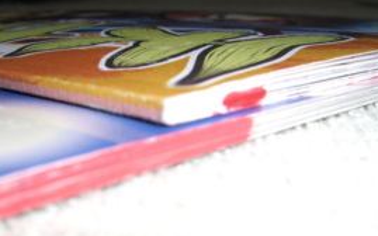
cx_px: 135
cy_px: 184
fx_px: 618
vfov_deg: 21.4
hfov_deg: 33.8
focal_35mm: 60
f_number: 4.3
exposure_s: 1/60
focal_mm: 6.2
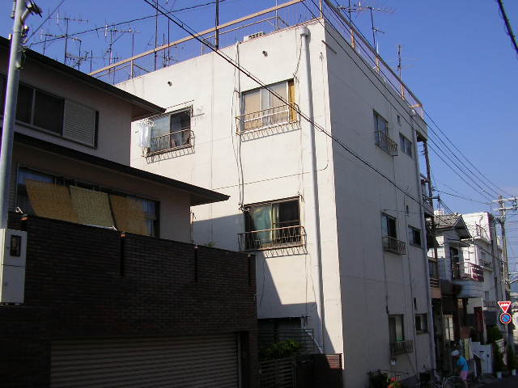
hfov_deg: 49.0
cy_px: 194
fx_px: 569
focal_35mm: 38
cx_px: 259
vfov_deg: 37.7
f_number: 4.1
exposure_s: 1/860
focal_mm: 5.8
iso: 71
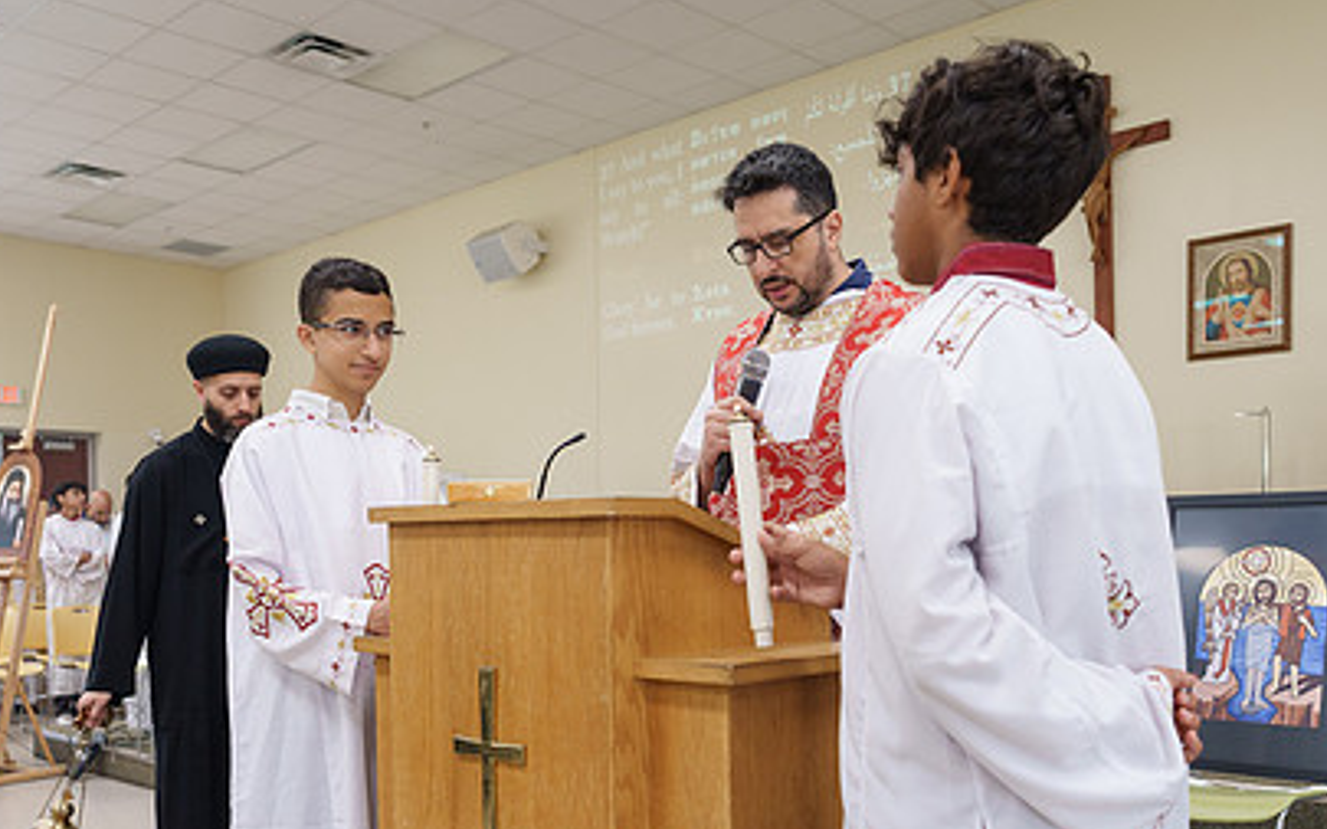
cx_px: 665
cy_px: 595
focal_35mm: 35
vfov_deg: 35.7
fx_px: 1266
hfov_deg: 55.3
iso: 1600
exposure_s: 1/125
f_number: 3.5
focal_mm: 24
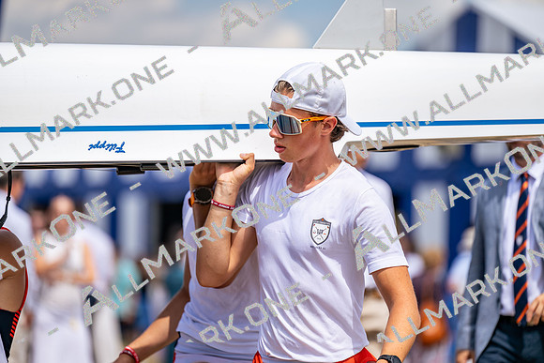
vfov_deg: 6.9
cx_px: 272
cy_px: 182
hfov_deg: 10.3
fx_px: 3023
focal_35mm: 200
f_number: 2.8
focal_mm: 200
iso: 80
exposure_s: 1/2500
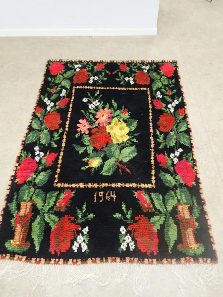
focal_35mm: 30
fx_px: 258
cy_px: 148
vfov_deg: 60.0
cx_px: 112
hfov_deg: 46.8
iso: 200
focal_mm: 5.5
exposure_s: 1/30
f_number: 2.3
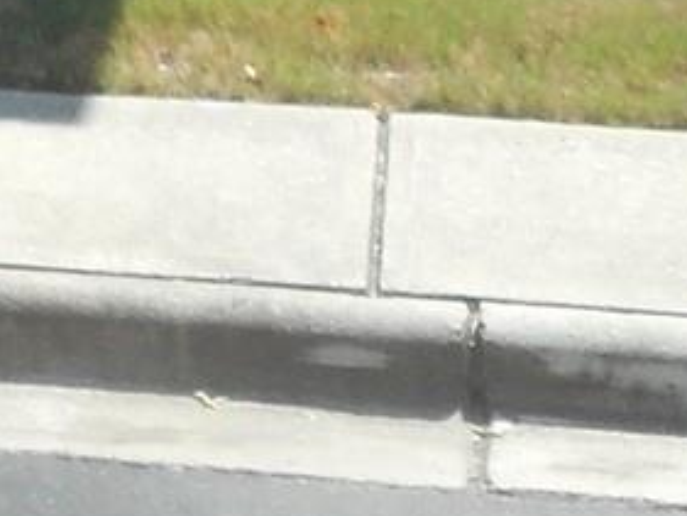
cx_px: -374
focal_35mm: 182
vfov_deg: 7.2
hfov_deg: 10.5
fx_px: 3614
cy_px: -1091
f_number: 3.7
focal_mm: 4.5
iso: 80
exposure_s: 1/320
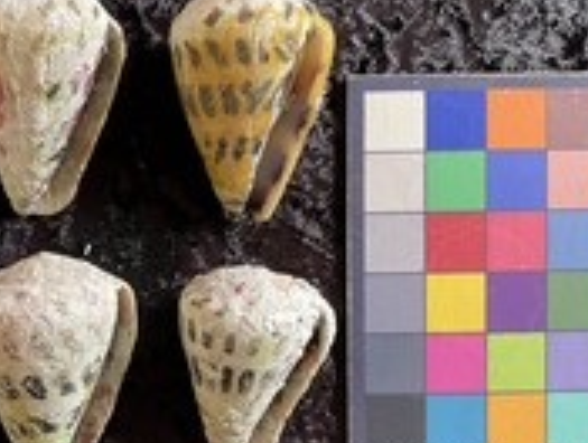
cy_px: 287
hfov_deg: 32.1
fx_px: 987
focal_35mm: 58
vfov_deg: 25.2
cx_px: 101
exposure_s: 1/120
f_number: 1.8
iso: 64
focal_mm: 3
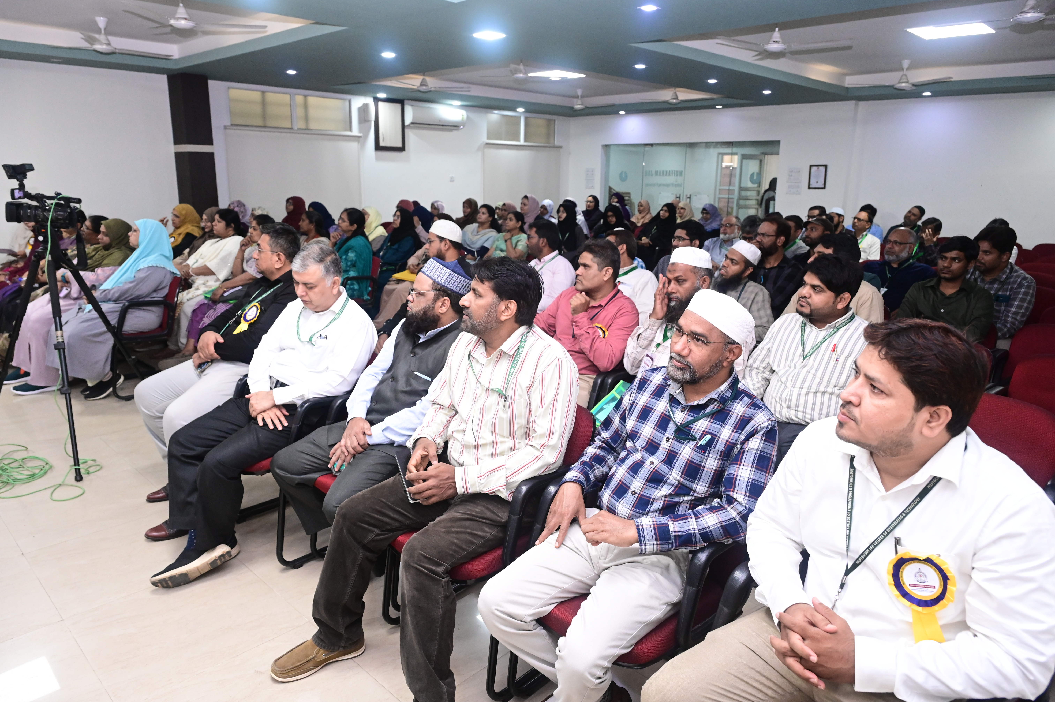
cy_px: 351
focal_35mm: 24
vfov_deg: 53.1
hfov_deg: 73.8
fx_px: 703
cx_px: 528
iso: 5000
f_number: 5
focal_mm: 24
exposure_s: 1/125
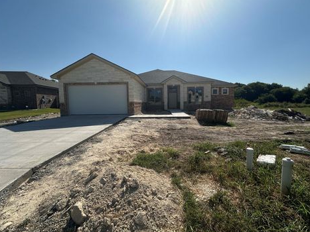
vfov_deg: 81.7
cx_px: 163
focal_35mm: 15
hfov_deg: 98.1
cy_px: 112
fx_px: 134
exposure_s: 1/4132
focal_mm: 2.22
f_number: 2.2
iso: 50
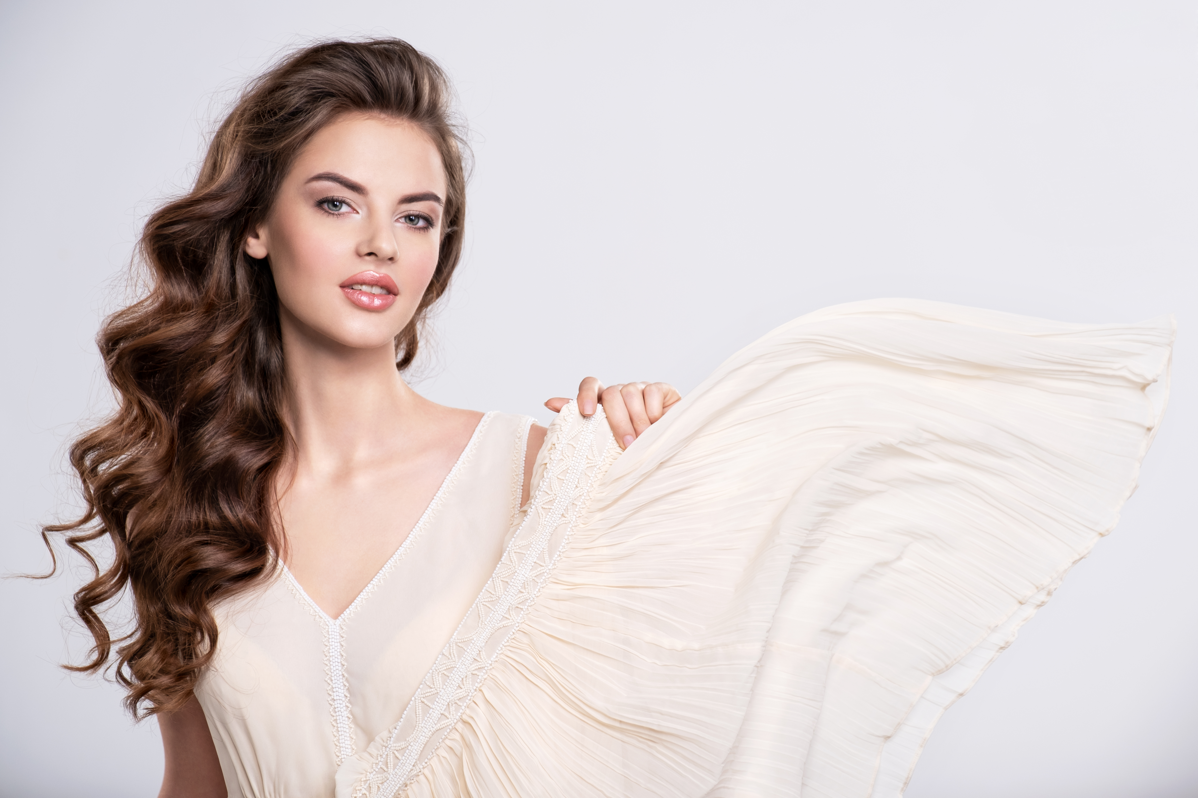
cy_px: 399
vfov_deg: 16.5
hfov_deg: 24.5
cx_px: 599
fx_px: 2762
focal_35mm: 83
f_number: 3.6
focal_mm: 55
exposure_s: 1/250
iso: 160
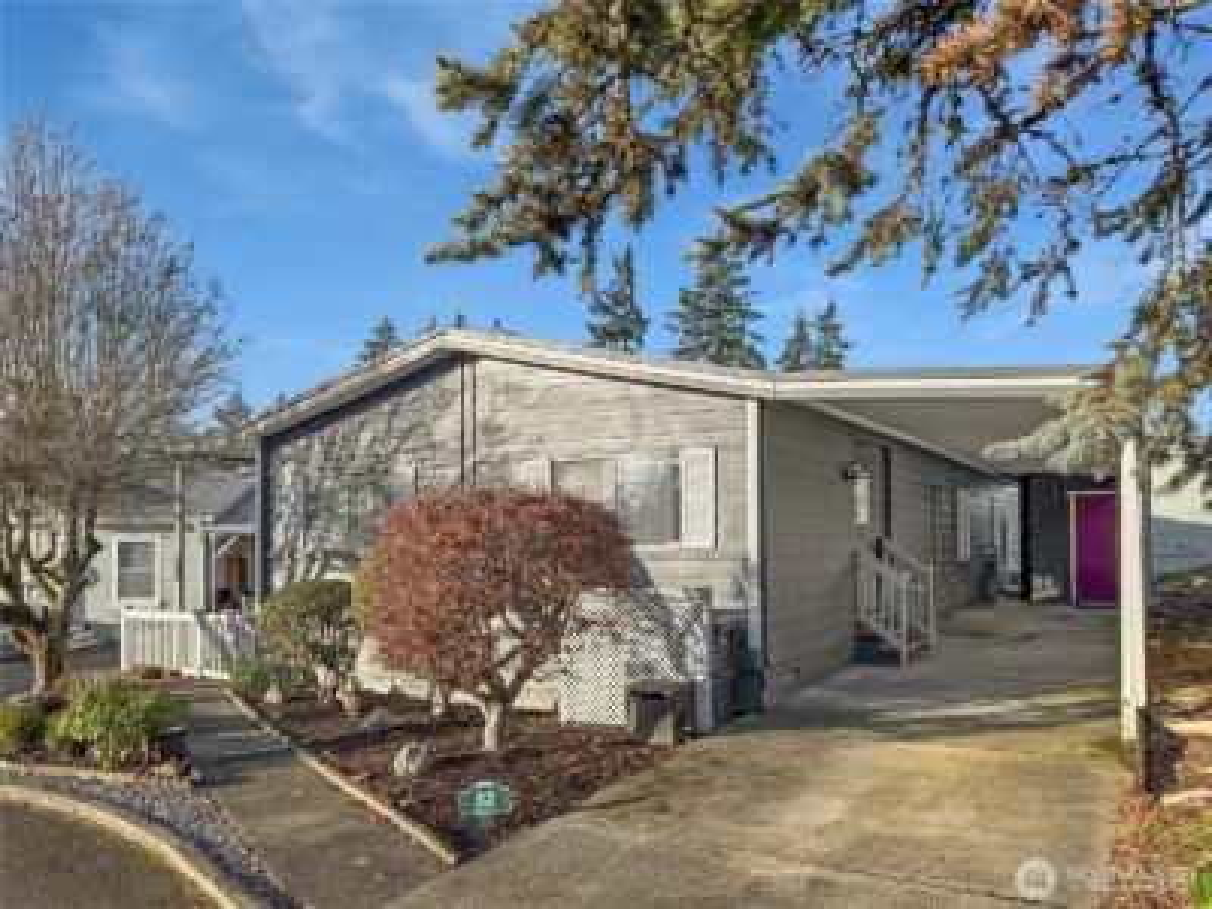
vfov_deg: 56.8
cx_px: 606
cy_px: 454
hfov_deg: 71.6
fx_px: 840
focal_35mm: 24
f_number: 1.8
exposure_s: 1/2000
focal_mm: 6.86
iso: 80
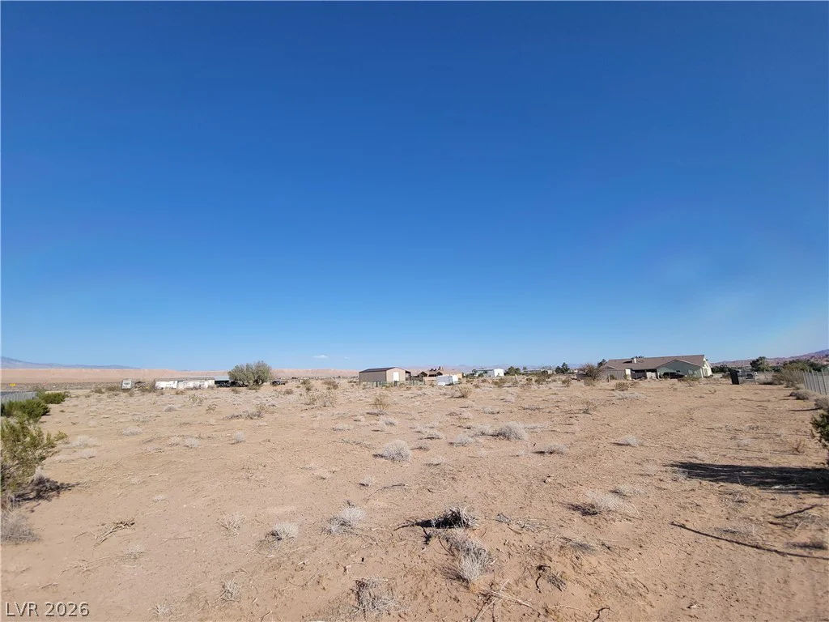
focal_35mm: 13
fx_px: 311
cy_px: 311
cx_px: 414
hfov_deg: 106.2
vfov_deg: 89.9
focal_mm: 2.2
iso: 50
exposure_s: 1/1799
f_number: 2.2
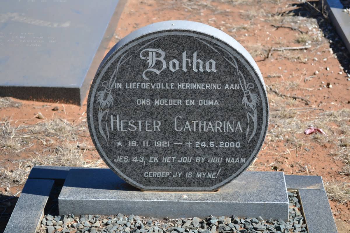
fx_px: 802
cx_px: 175
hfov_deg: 24.6
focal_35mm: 82
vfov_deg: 16.6
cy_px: 116
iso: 180
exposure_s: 1/125
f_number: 5.6
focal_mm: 55
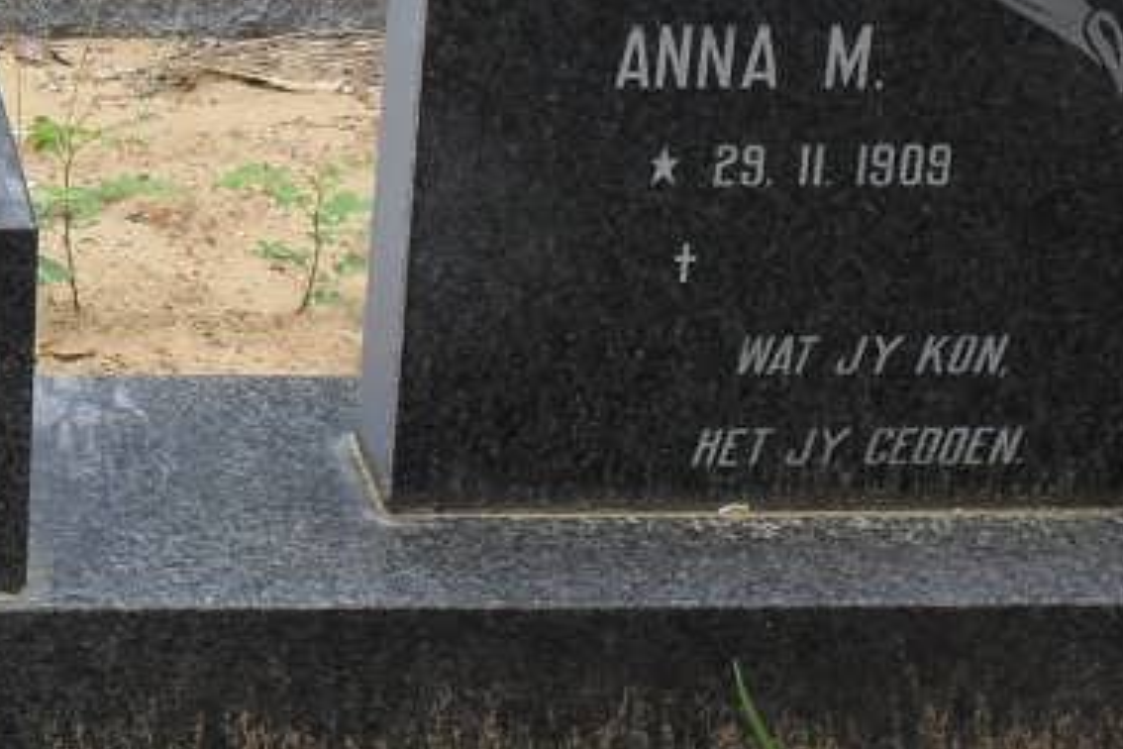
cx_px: -398
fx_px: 5053
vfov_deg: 8.5
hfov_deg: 12.2
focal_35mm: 162
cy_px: 336
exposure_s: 1/125
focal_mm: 8.7
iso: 100
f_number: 3.9
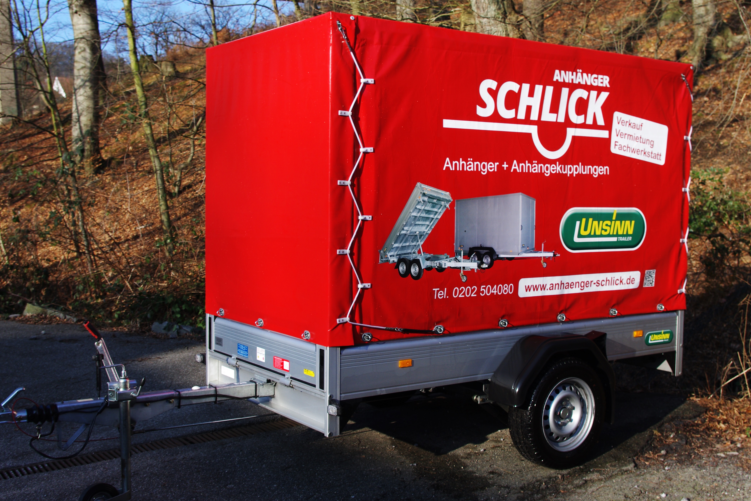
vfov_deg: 33.4
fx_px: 834
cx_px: 377
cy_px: 250
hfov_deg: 48.5
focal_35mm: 40
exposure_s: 1/320
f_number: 7.1
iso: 200
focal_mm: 26.25
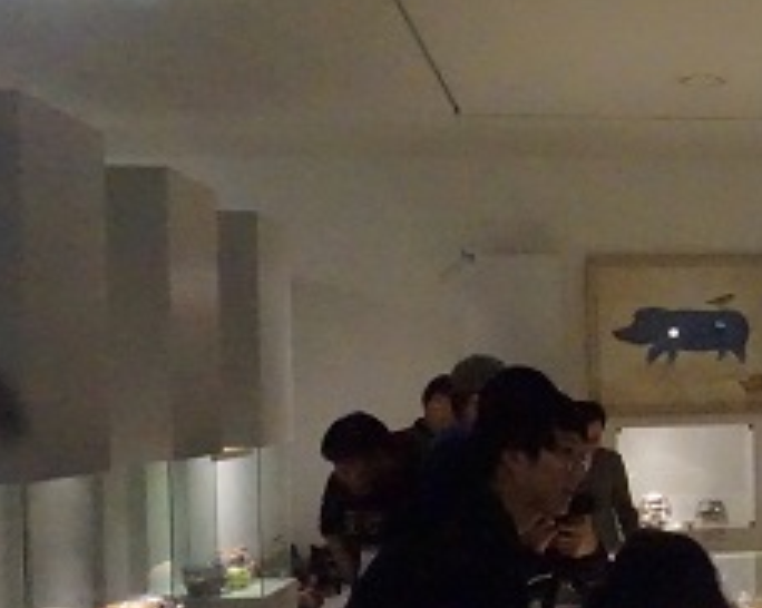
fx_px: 1217
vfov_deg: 27.9
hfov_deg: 31.7
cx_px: 785
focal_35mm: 54
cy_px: 408
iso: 16000
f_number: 8
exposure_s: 1/500
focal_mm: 16
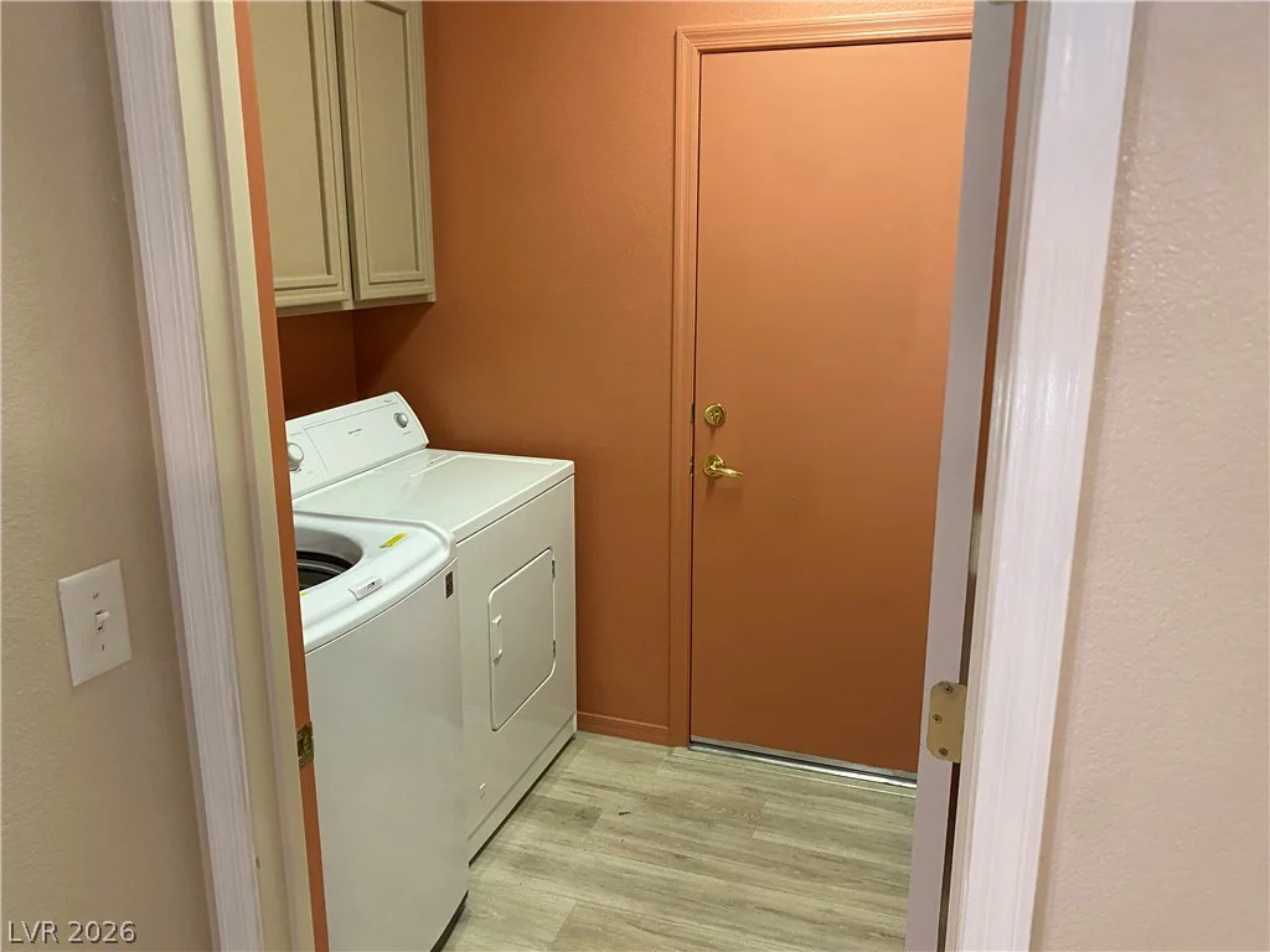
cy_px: 476
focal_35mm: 26
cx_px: 635
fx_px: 954
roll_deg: +0.0
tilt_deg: -12.0
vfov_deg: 53.1
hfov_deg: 67.3
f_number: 1.8
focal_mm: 4.25
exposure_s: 1/60
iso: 200
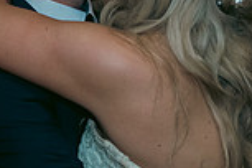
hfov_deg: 13.5
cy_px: 39
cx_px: 114
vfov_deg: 9.0
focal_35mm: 152
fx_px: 1064
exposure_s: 1/160
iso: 640
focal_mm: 40
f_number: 3.5
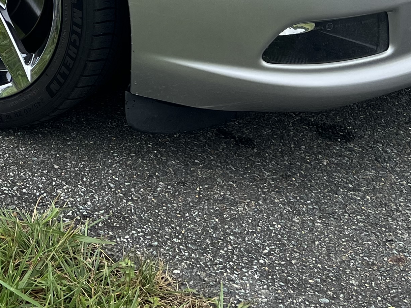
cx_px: -72
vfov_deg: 16.2
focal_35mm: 86
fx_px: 1021
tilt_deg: -16.8
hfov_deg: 21.3
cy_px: -106
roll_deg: +1.7
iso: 50
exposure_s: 1/1575
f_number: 1.5
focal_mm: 5.7
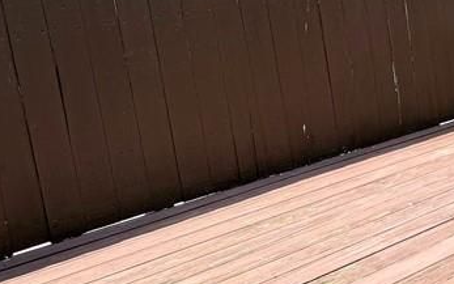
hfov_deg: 23.7
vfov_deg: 17.4
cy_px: 114
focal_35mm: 75
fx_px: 928
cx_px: 615
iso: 80
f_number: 1.78
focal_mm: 6.76
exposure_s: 1/1653
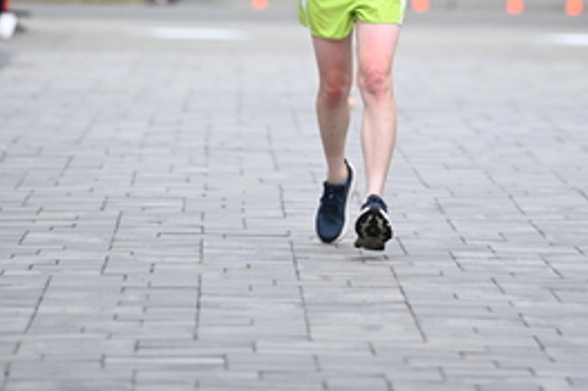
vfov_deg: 3.3
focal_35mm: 419
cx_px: 370
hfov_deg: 4.9
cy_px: -147
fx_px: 6839
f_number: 2.8
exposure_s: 1/1600
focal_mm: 200
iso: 640
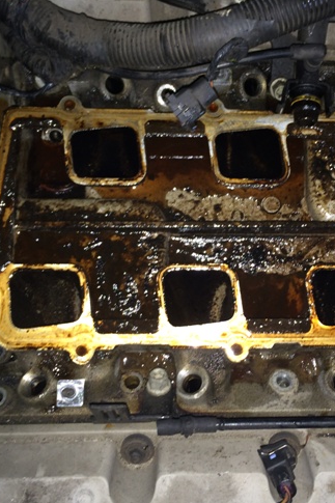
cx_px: 230
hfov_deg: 31.6
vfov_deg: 46.4
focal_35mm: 42
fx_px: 587
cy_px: 250
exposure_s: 1/16
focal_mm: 4.12
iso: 64
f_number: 2.2
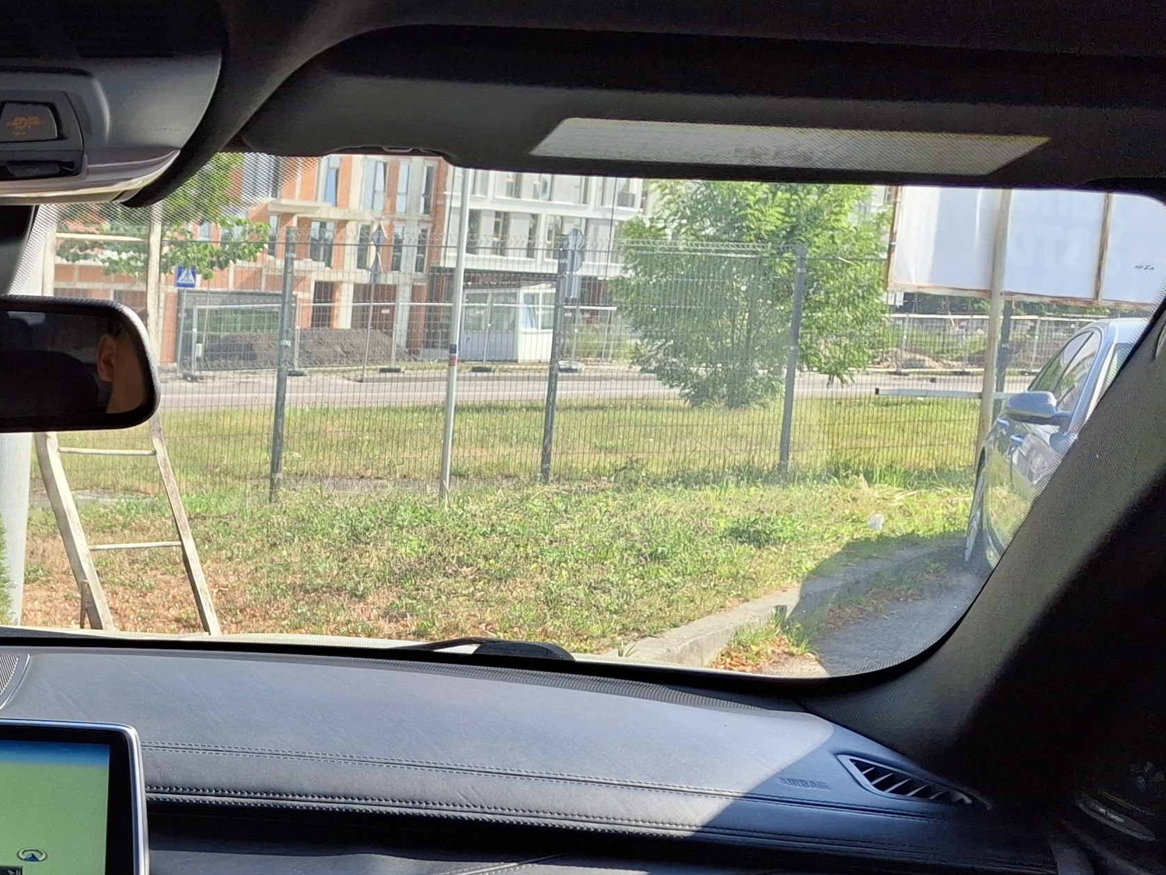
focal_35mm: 61
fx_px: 2055
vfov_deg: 23.5
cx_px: -146
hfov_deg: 28.5
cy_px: 745
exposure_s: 1/368
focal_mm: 4.69
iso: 25
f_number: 1.8
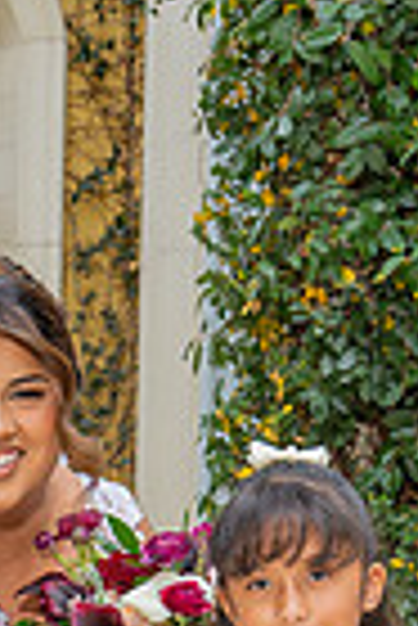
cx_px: -205
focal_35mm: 170
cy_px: 914
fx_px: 2953
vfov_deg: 11.6
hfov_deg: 7.9
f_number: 5
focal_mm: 35
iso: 200
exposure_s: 1/200
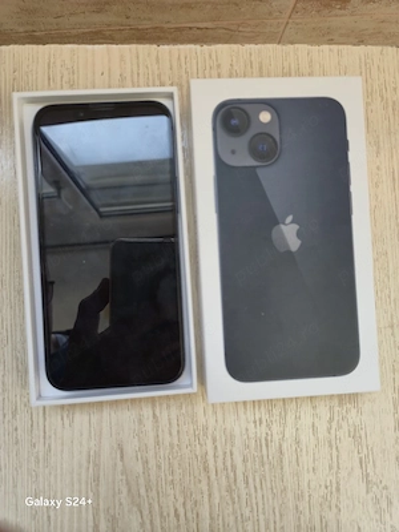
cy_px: 266
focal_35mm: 23
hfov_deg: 58.9
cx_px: 200
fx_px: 353
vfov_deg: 73.9
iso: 64
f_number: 1.8
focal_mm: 5.4
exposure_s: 1/50
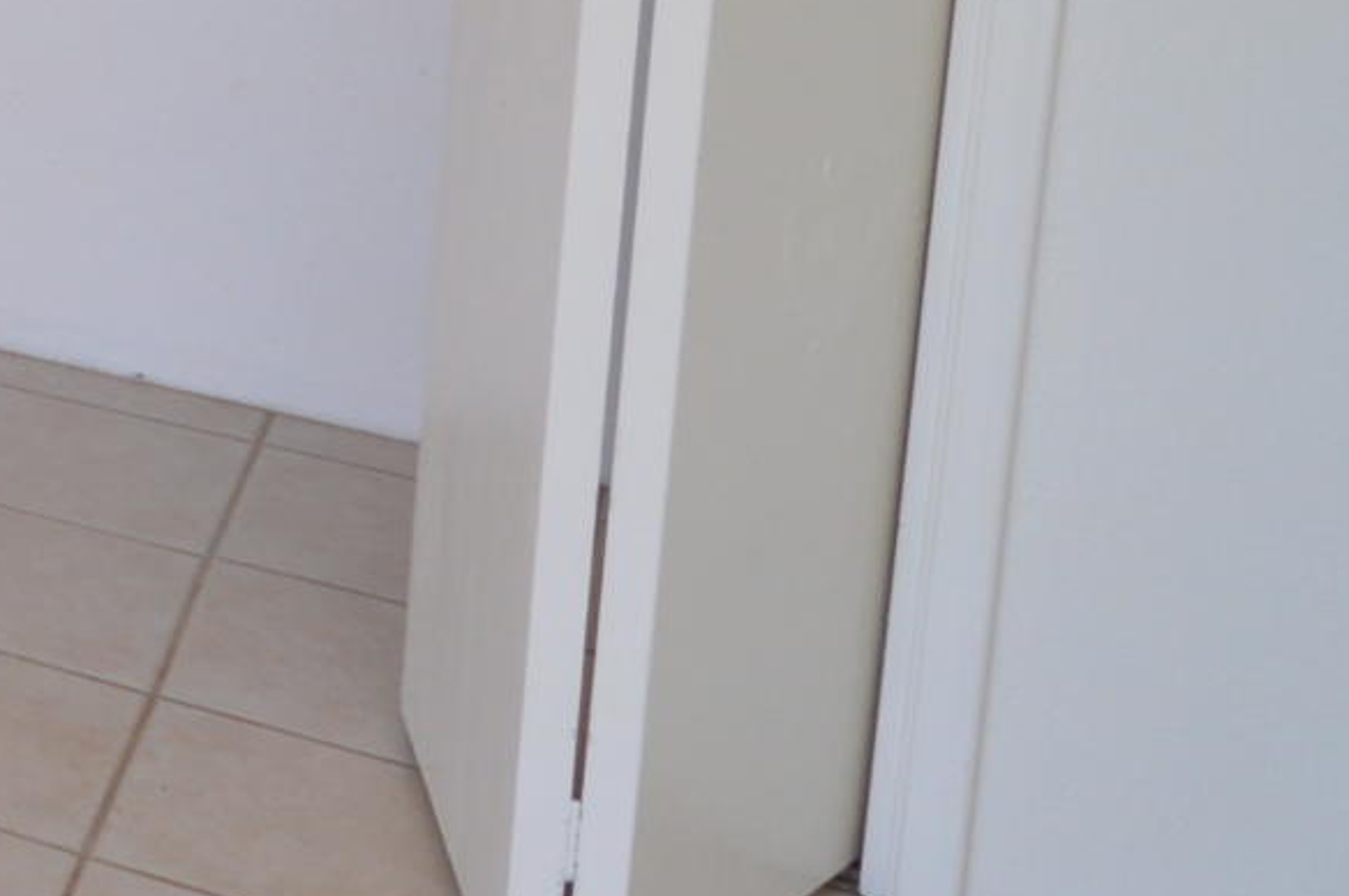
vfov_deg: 16.0
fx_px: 2882
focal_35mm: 77
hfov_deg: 17.7
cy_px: -503
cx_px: -1407
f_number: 4
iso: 400
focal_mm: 10
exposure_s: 1/80
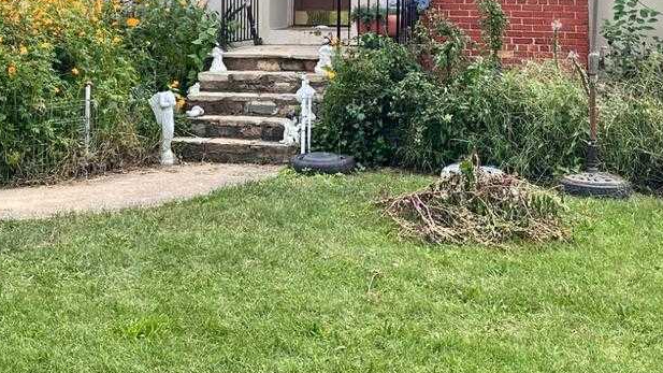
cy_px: -157
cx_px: 347
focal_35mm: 61
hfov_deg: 34.4
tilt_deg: +7.4
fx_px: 1072
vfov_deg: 18.0
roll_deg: -0.1
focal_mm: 6.86
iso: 80
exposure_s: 1/2591
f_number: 1.78
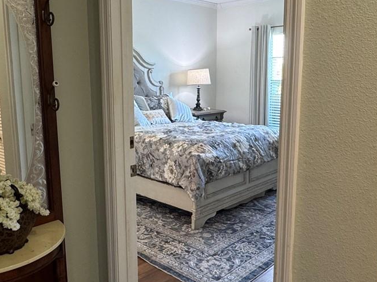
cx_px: 181
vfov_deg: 41.7
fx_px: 370
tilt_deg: -9.7
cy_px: 128
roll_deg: -0.1
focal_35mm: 34
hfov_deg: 54.0
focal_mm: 2.22
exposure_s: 1/60
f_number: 2.2
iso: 200
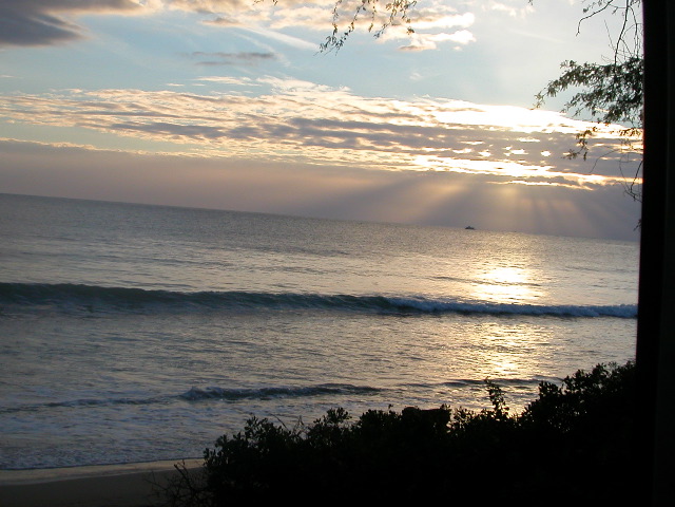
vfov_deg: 22.9
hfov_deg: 30.3
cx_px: 338
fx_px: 1248
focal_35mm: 64
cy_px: 254
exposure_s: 1/855
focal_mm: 9.7
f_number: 3.5
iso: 100
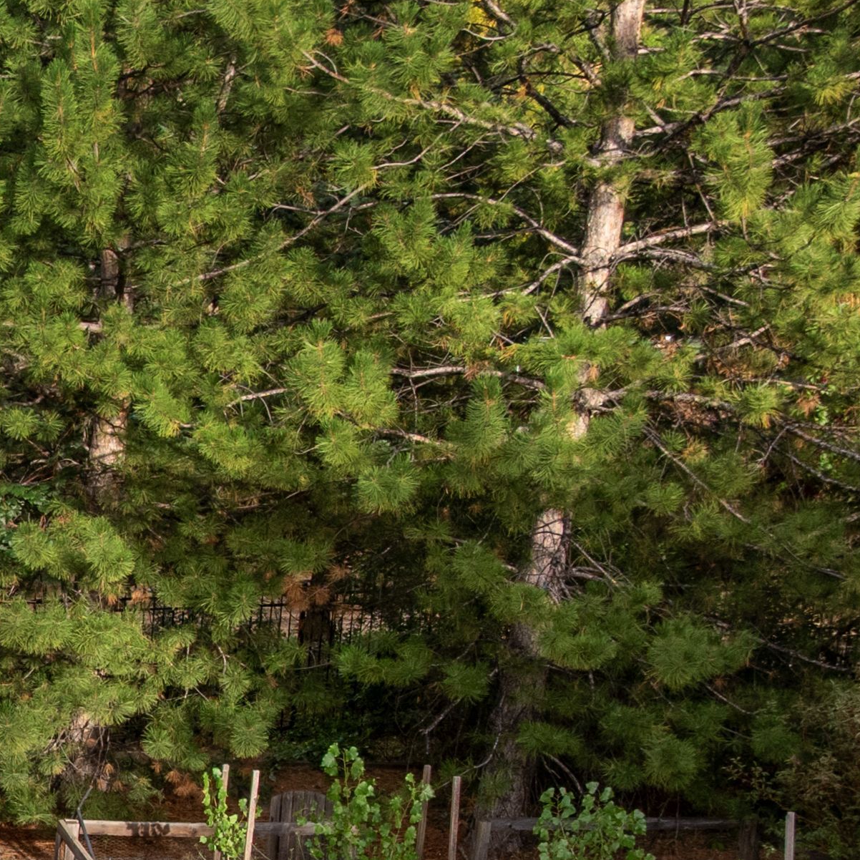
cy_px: 907
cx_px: -547
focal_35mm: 93
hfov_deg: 16.5
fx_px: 2614
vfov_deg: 18.1
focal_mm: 12.29
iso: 100
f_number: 5
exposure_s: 1/320
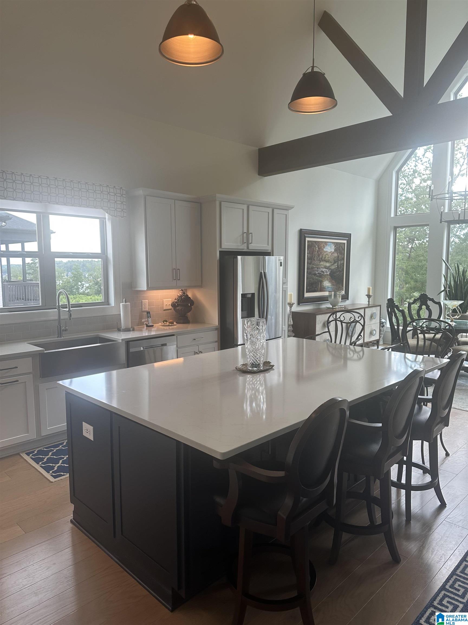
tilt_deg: -6.2
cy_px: 312
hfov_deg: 56.8
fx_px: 433
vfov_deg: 71.6
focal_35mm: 24
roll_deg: -0.8
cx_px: 234
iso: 80
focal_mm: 6.86
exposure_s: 1/120
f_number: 1.78
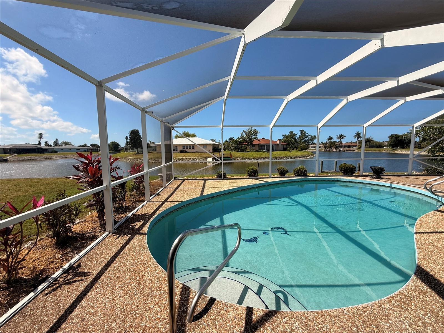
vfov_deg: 85.7
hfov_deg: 102.1
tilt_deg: -5.1
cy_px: 166
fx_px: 180
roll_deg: +0.2
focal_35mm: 14
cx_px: 222
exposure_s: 1/1497
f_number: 2.2
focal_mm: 2.22
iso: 50
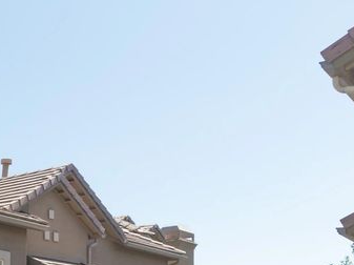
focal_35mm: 73
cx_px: -125
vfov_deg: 18.6
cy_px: 353
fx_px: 746
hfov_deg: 23.2
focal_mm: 8.67
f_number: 1.8
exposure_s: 1/3200
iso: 200
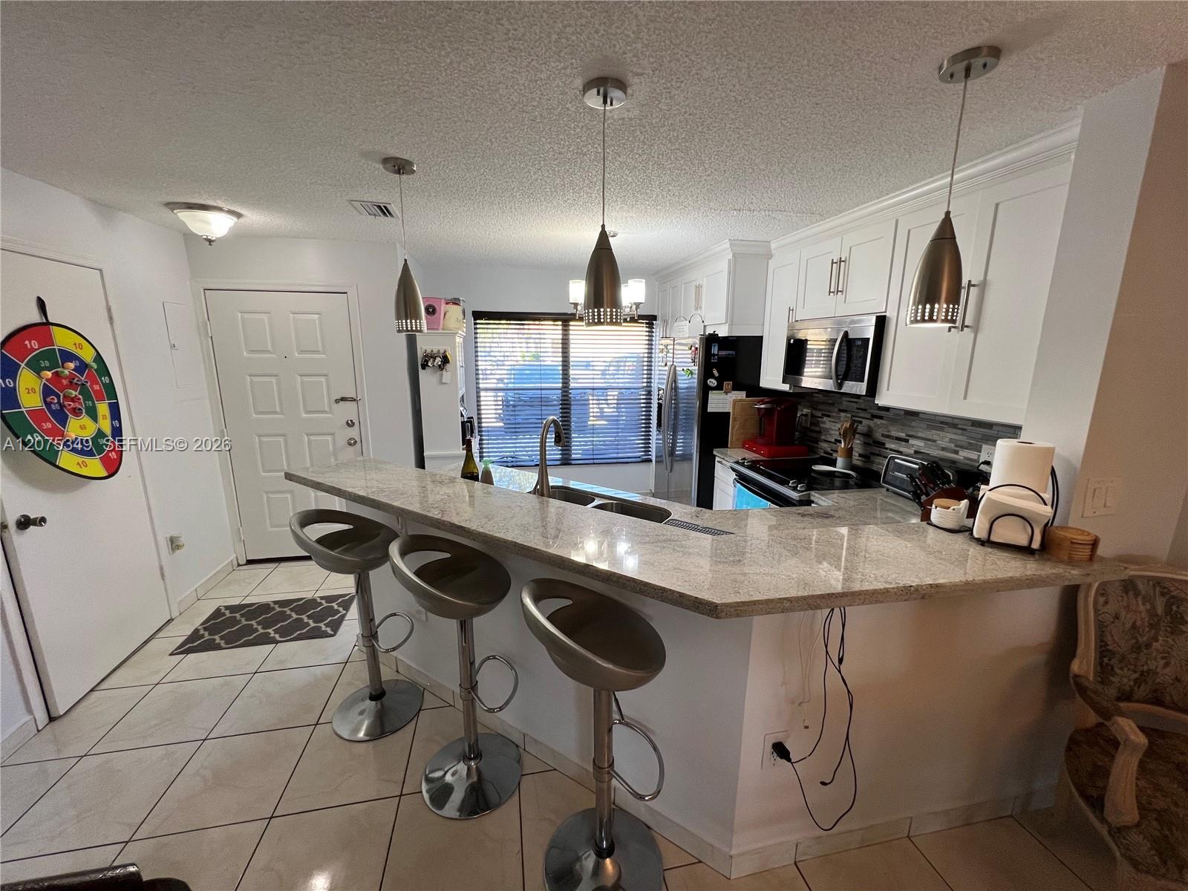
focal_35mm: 13
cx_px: 594
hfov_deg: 106.2
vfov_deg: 89.9
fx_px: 446
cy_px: 446
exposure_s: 1/120
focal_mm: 1.57
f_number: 1.8
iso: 125
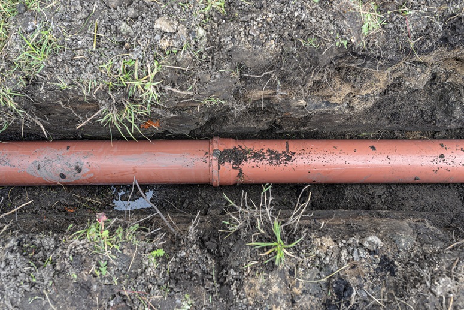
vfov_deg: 37.9
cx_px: 232
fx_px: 451
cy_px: 155
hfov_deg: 54.4
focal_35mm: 35
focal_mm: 35
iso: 160
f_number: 5.6
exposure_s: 1/125
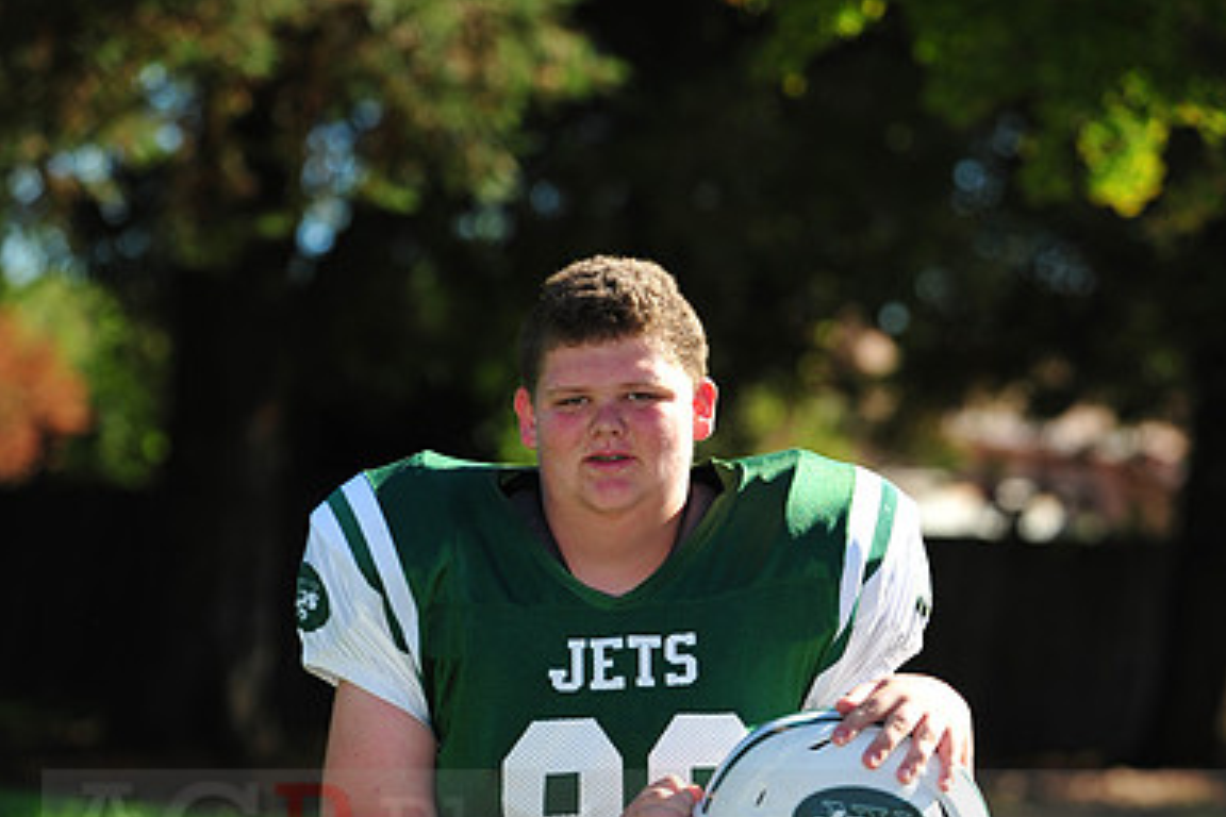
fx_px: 6947
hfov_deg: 10.1
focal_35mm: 204
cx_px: 613
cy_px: 814
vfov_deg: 6.7
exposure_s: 1/1600
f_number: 4.5
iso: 400
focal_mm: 135
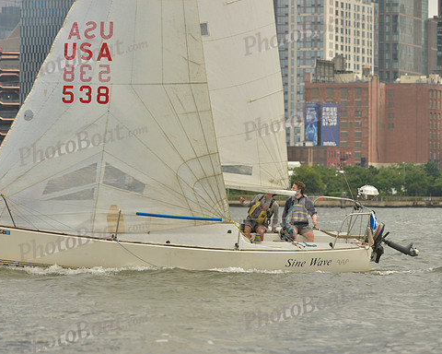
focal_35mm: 227
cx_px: 196
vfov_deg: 6.8
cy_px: 177
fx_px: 2969
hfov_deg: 8.5
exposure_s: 1/1250
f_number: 7.1
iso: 400
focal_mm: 200
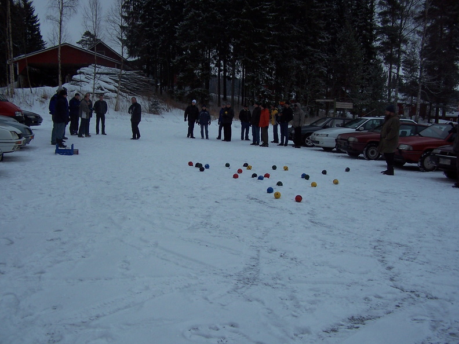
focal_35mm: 38
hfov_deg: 49.0
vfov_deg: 37.7
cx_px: 230
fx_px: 504
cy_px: 172
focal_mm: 6.3
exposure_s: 1/250
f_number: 2.8
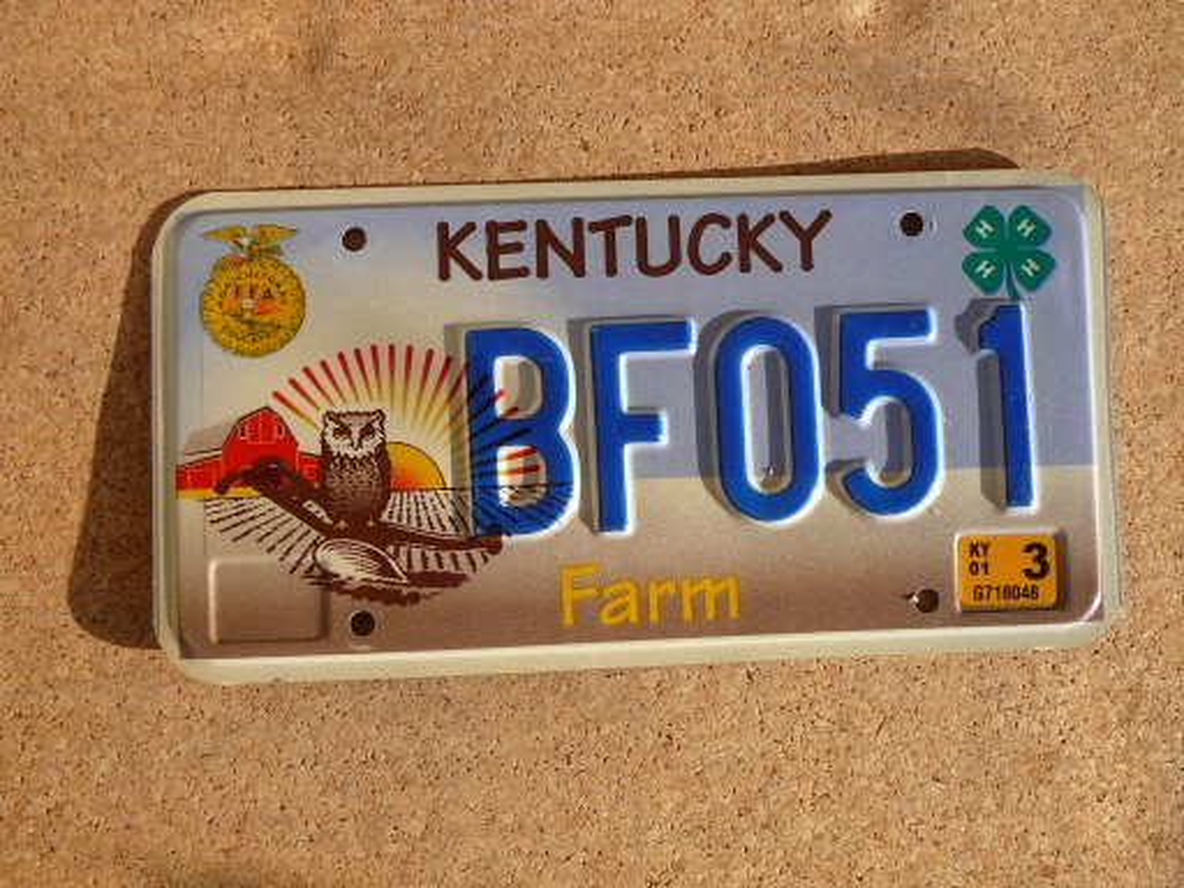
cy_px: 444
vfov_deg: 35.1
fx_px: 1402
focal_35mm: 41
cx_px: 592
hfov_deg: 45.8
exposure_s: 1/500
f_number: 3.1
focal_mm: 6.1
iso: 80
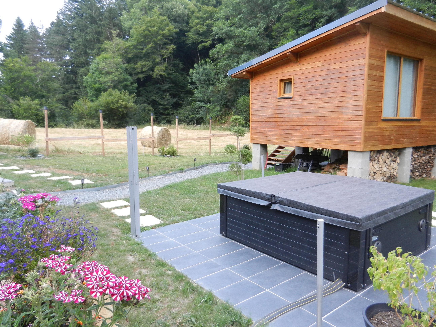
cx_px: 218
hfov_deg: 69.4
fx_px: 315
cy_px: 164
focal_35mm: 25
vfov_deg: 54.9
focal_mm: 4.5
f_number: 3.5
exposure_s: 1/50
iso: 160
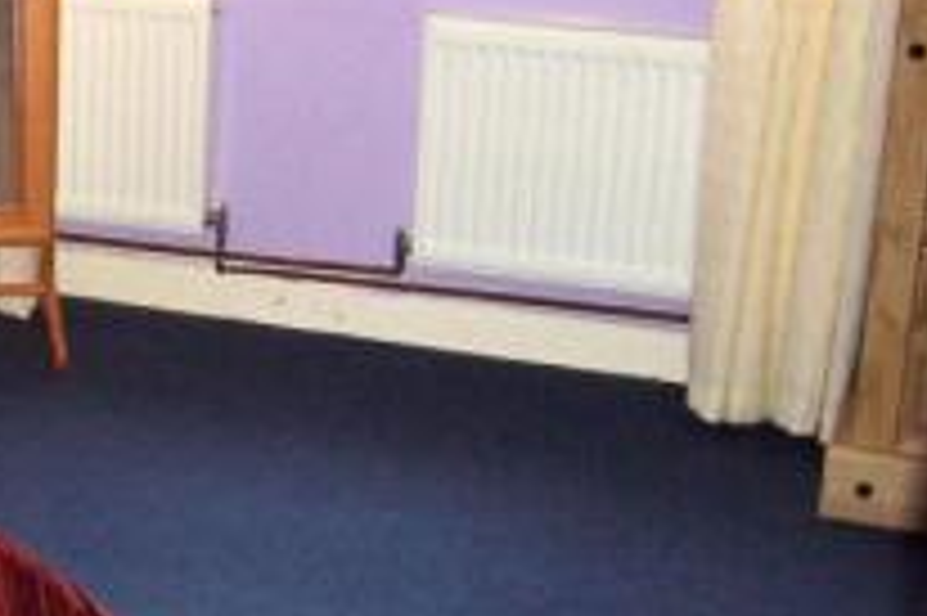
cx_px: -376
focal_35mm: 100
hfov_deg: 18.5
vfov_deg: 13.7
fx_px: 2573
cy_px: 344
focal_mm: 5.6
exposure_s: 1/60
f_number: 2.7
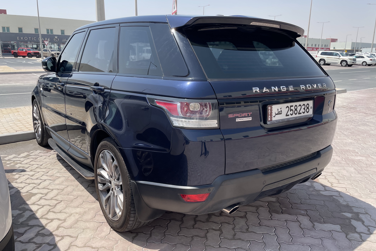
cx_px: 190
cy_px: 132
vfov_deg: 46.4
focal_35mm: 28
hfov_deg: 65.5
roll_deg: -2.8
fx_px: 292
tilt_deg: -11.6
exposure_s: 1/2681
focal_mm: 4.2
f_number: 1.6
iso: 32
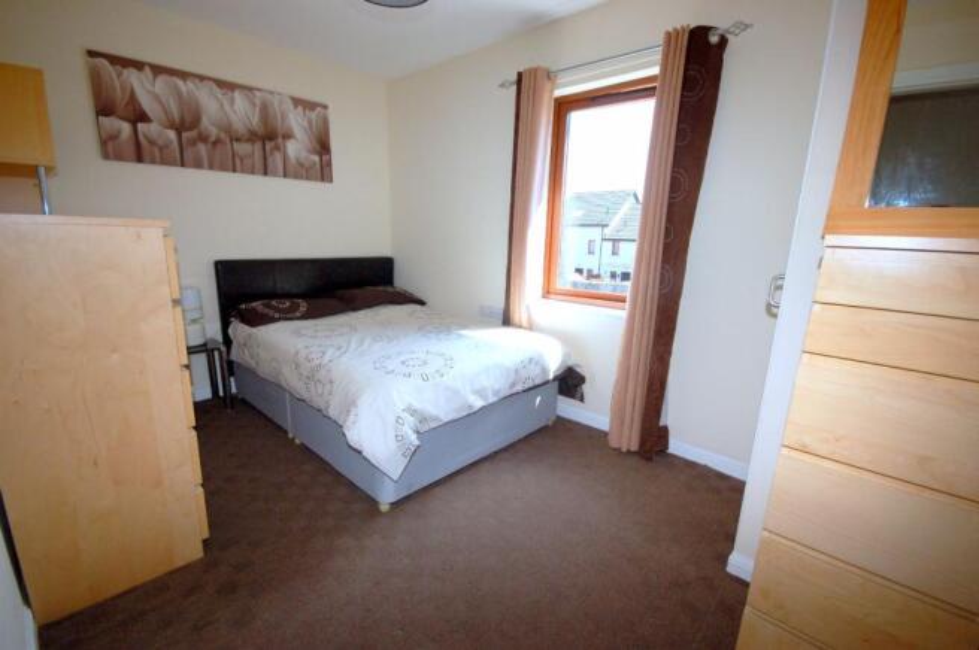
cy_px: 325
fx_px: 408
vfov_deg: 77.2
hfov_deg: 100.4
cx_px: 490
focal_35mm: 15
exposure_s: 1/250
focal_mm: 10
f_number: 8
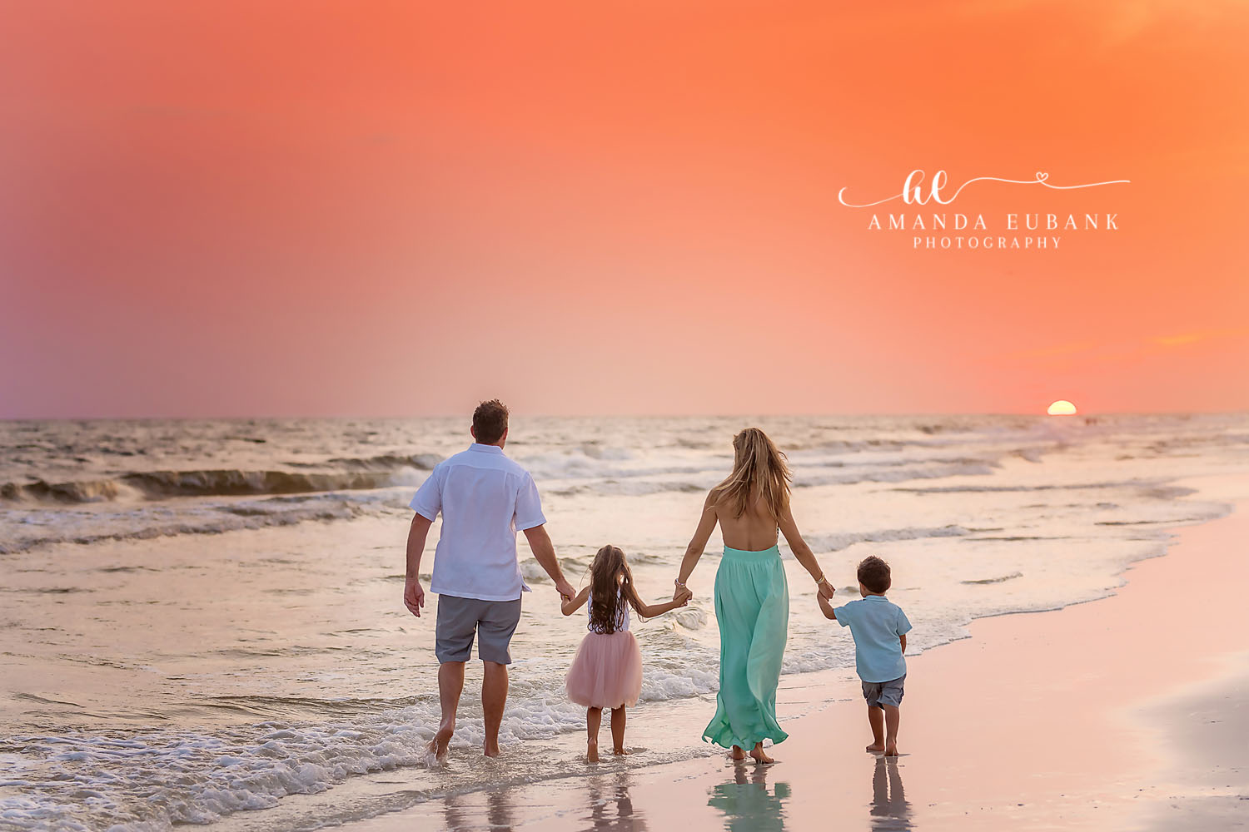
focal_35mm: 85
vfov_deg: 16.1
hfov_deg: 23.9
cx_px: 624
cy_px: 416
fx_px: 2949
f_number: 2.8
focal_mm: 85
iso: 400
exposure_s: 1/500
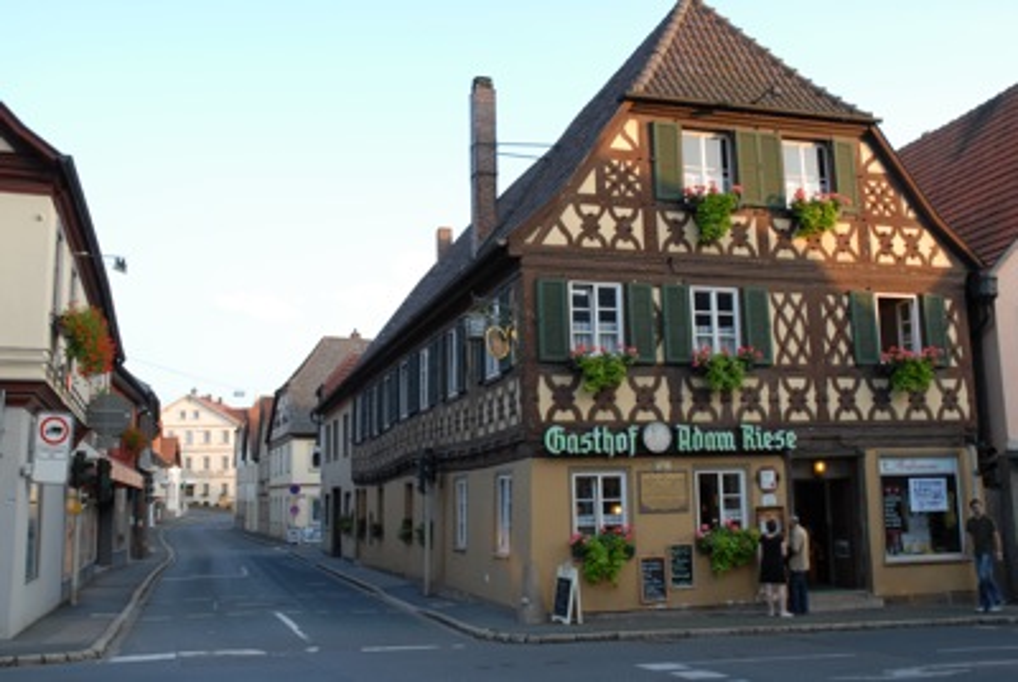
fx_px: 1062
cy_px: 341
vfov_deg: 35.6
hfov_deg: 51.2
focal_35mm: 38
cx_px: 509
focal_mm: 25
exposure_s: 1/15
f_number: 14
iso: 200
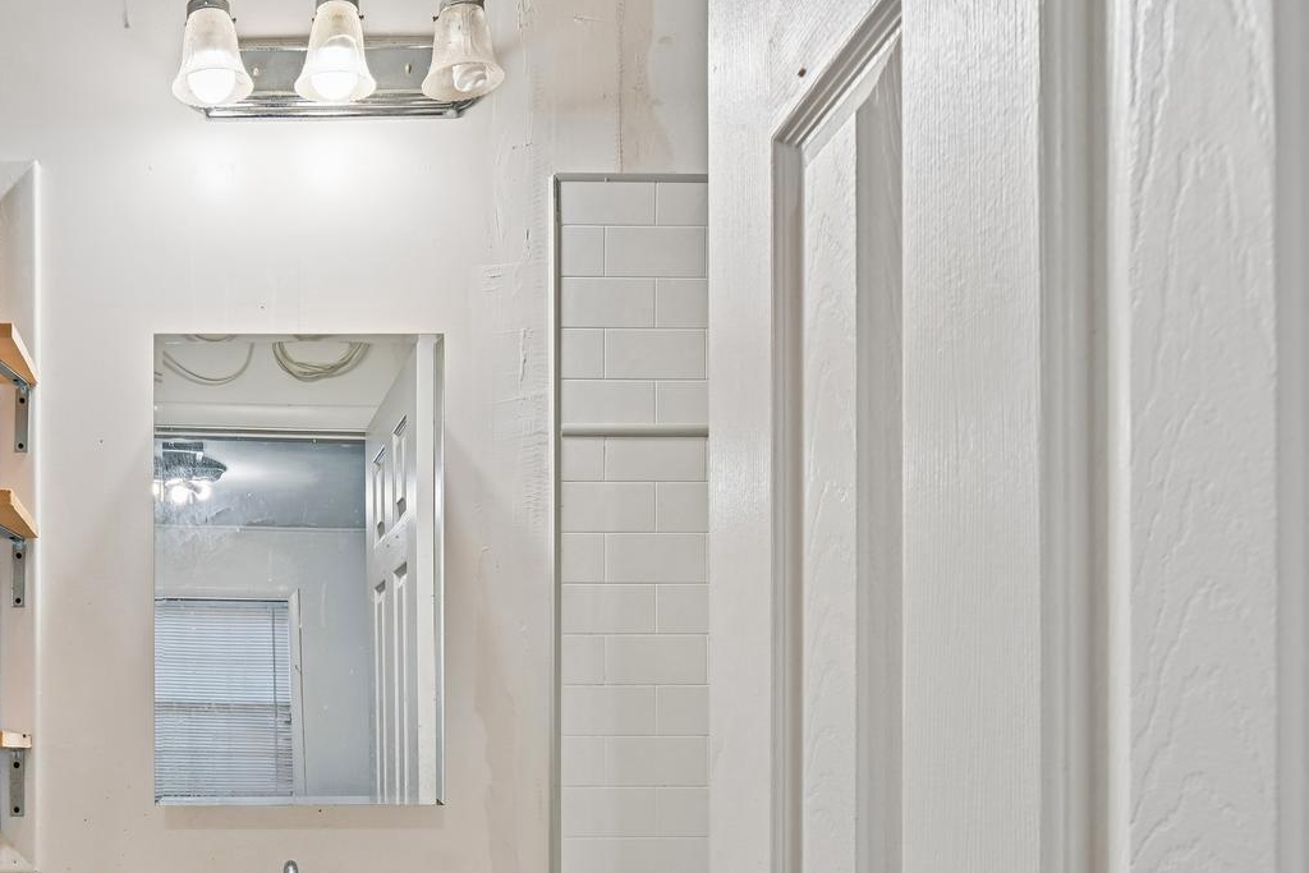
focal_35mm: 28
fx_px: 1018
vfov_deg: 43.2
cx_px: 247
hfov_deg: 59.8
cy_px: 751
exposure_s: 1/13
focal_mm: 14
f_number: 8
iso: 100
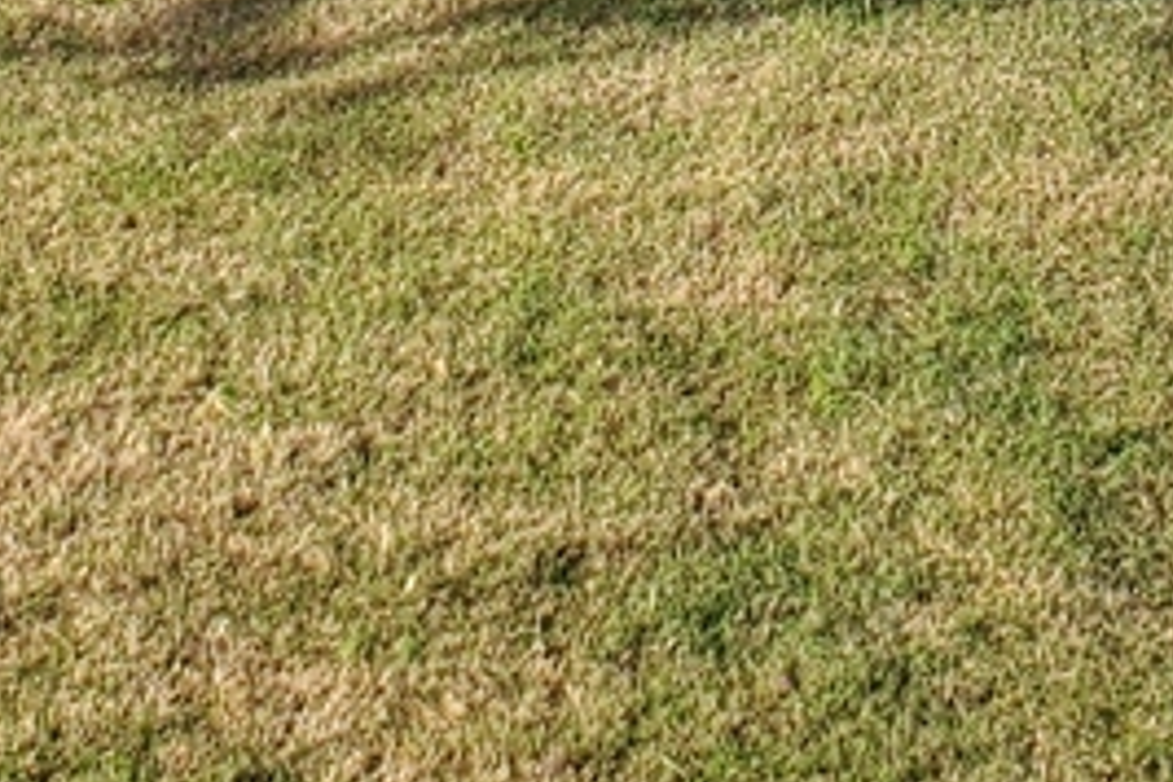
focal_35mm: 146
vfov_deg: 8.2
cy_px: -1432
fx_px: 4757
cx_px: 1019
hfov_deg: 13.9
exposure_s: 1/539
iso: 50
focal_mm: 4.3
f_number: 2.4
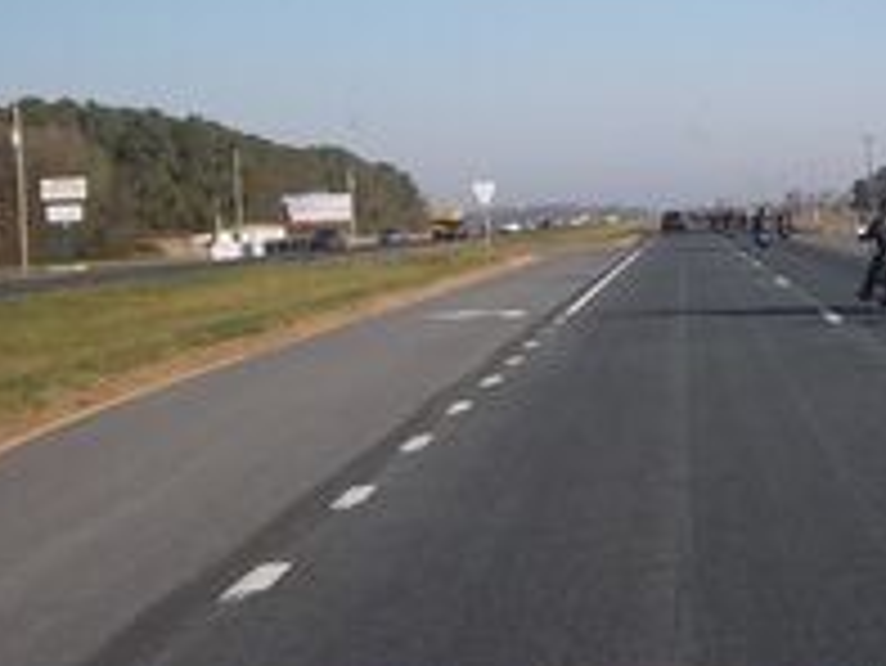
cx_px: 855
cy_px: 184
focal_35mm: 75
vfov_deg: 19.5
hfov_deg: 24.9
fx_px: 1921
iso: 80
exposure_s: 1/500
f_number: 4
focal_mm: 6.6
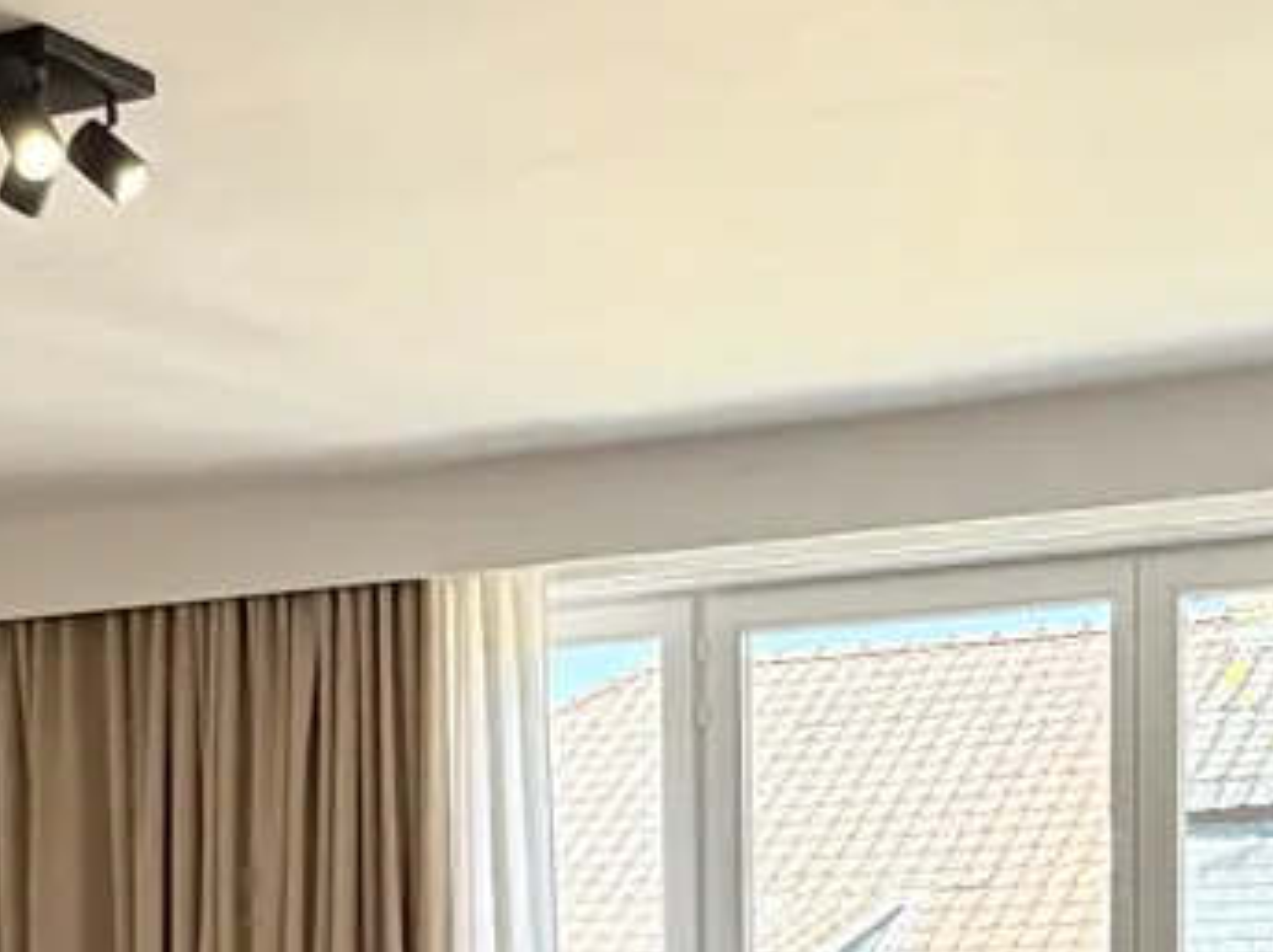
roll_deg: +0.9
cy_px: 1251
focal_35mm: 78
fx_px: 2865
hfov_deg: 25.0
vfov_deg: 17.6
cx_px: 605
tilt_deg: -5.1
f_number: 2.2
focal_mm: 2.22
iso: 100
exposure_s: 1/121
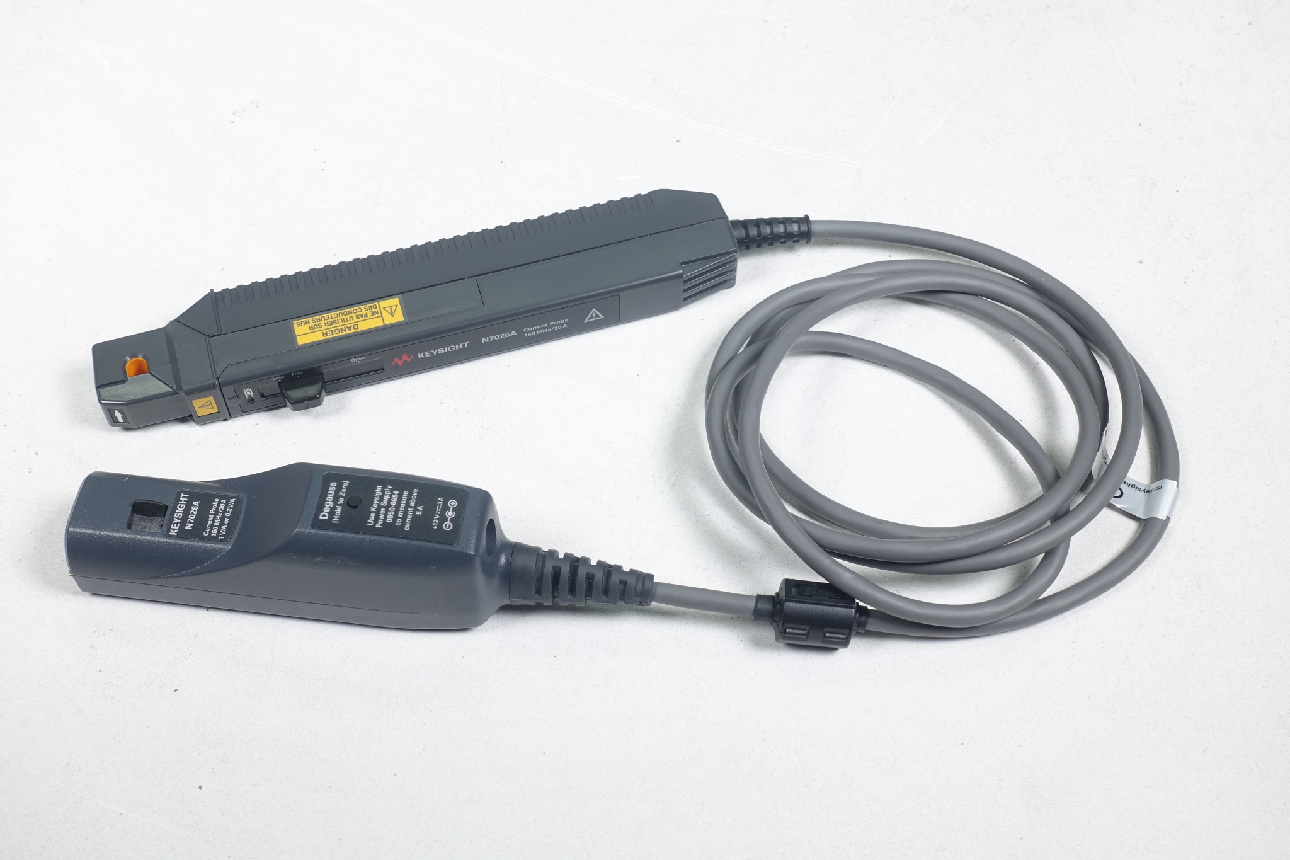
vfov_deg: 27.5
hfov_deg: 40.3
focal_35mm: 49
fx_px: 1756
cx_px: 645
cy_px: 430
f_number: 5.6
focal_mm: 17.9
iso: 125
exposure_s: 1/125
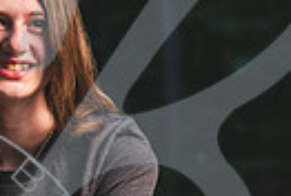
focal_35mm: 168
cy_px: 148
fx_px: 1361
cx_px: 0
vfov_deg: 8.2
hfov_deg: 12.1
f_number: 2.8
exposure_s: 1/320
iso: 500
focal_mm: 38
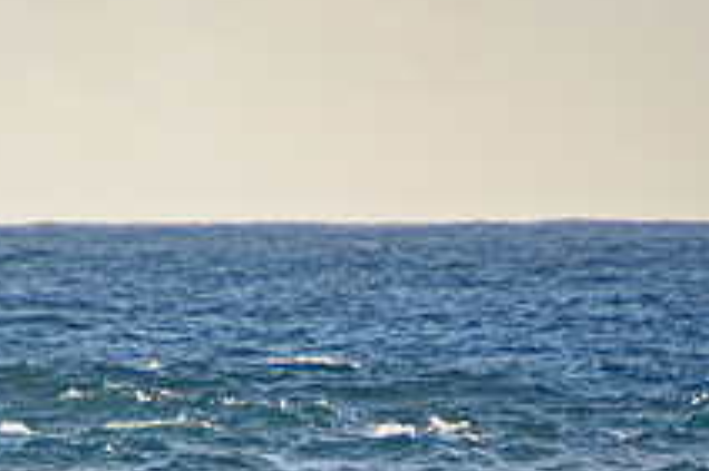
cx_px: 7
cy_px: 593
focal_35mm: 1601
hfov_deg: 1.3
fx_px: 31505
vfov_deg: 0.9
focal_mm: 390
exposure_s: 1/2000
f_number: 5.6
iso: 280
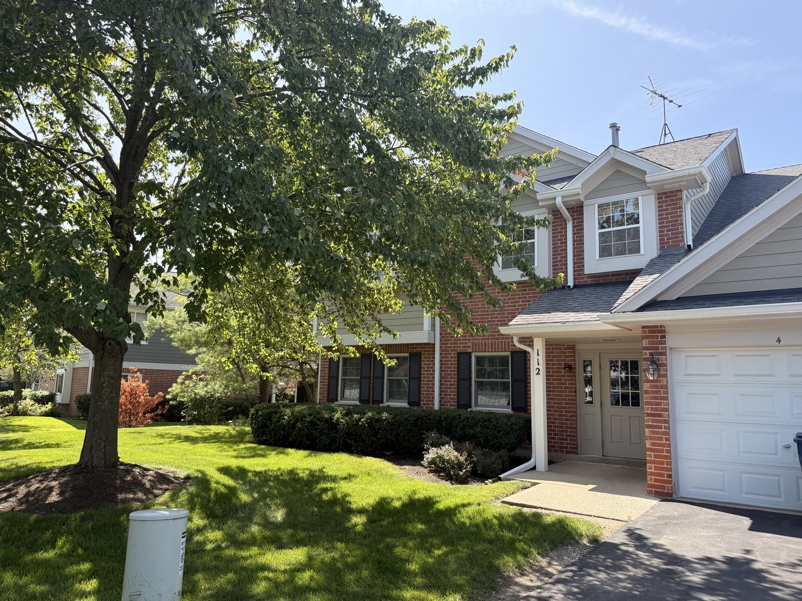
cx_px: 401
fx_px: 556
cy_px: 300
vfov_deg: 56.8
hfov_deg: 71.6
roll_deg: -1.1
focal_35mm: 24
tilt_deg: +9.1
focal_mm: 6.76
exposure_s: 1/1522
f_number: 1.78
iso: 100
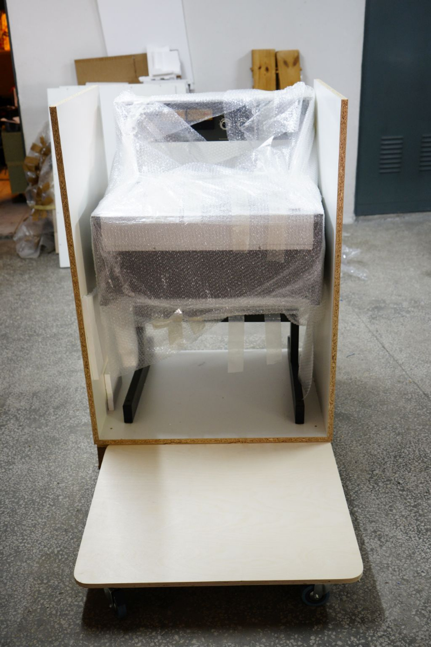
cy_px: 324
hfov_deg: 35.9
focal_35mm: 37
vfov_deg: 51.9
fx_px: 664
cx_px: 216
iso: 1000
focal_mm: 37
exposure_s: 1/15
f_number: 4
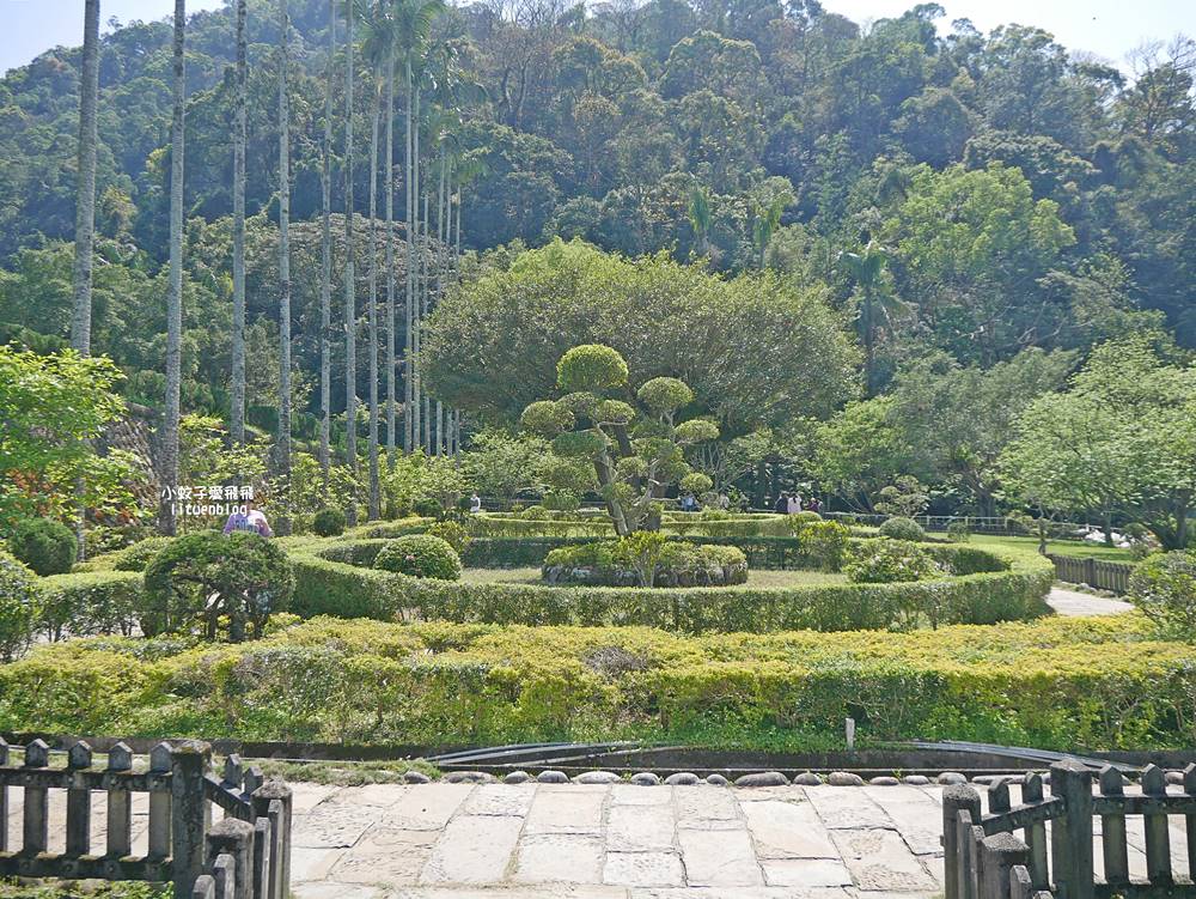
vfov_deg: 49.8
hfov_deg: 63.4
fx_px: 968
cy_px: 450
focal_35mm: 28
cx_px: 598
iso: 200
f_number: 4
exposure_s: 1/640
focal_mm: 14
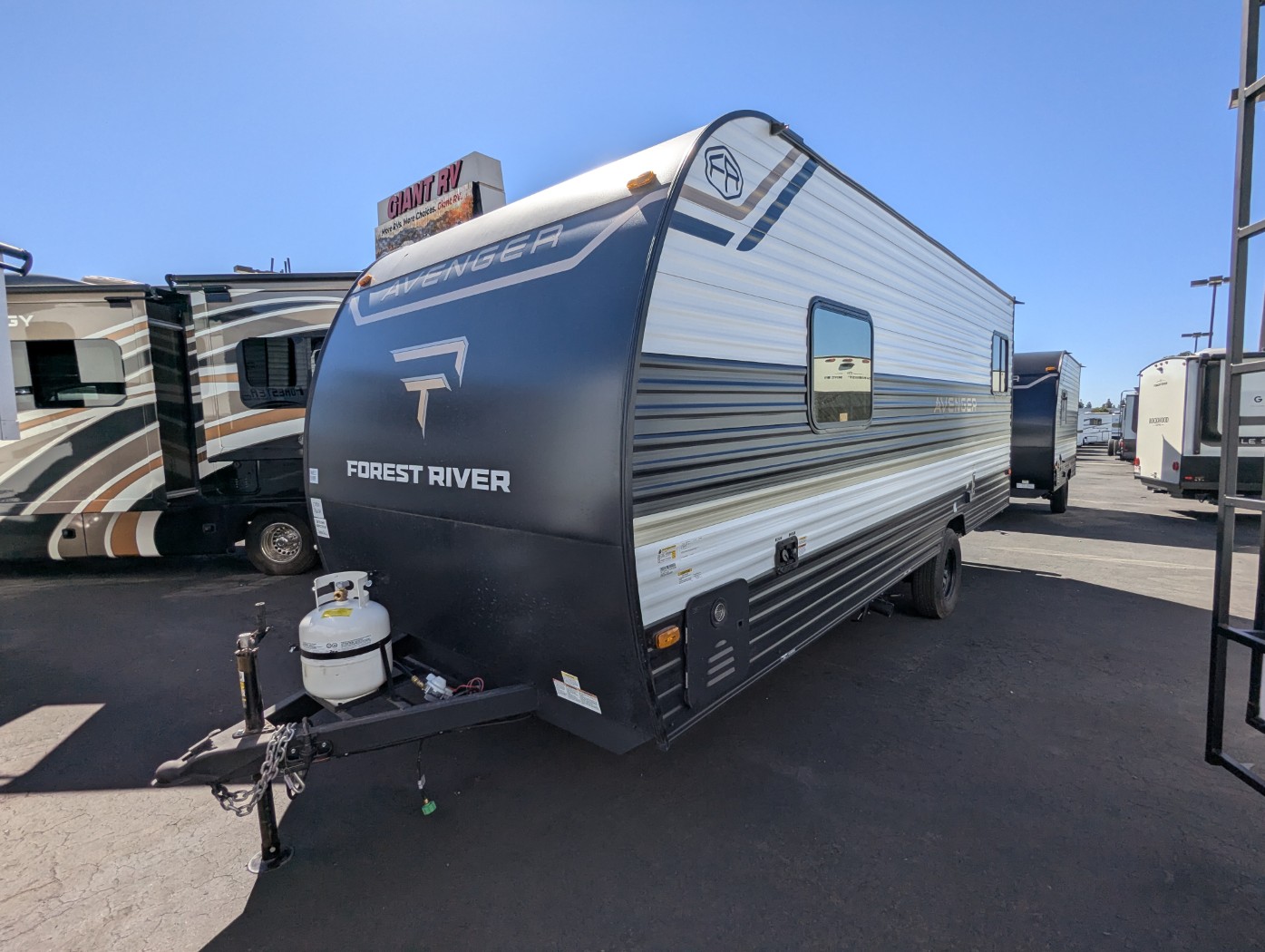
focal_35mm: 16
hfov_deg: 94.4
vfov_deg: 78.2
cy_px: 476
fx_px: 585
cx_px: 632
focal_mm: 2.35
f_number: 2.2
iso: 56
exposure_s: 1/2268
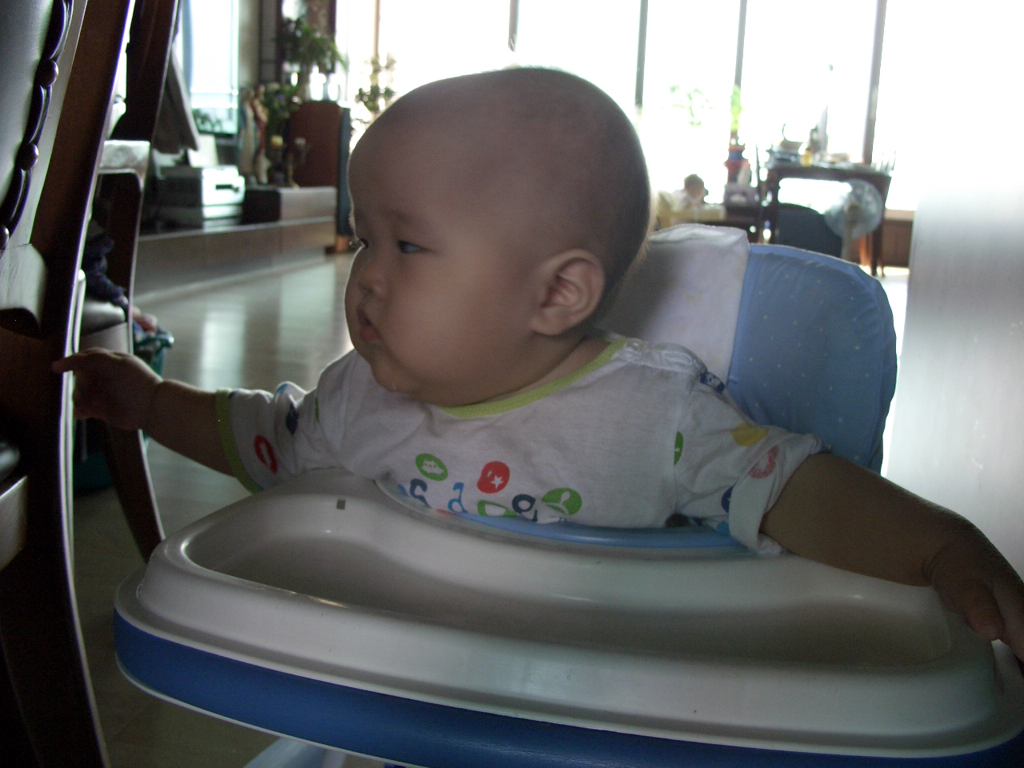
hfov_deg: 55.4
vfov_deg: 42.9
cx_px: 512
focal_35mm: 33
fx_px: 976
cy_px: 384
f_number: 2.8
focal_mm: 7.1
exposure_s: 1/60
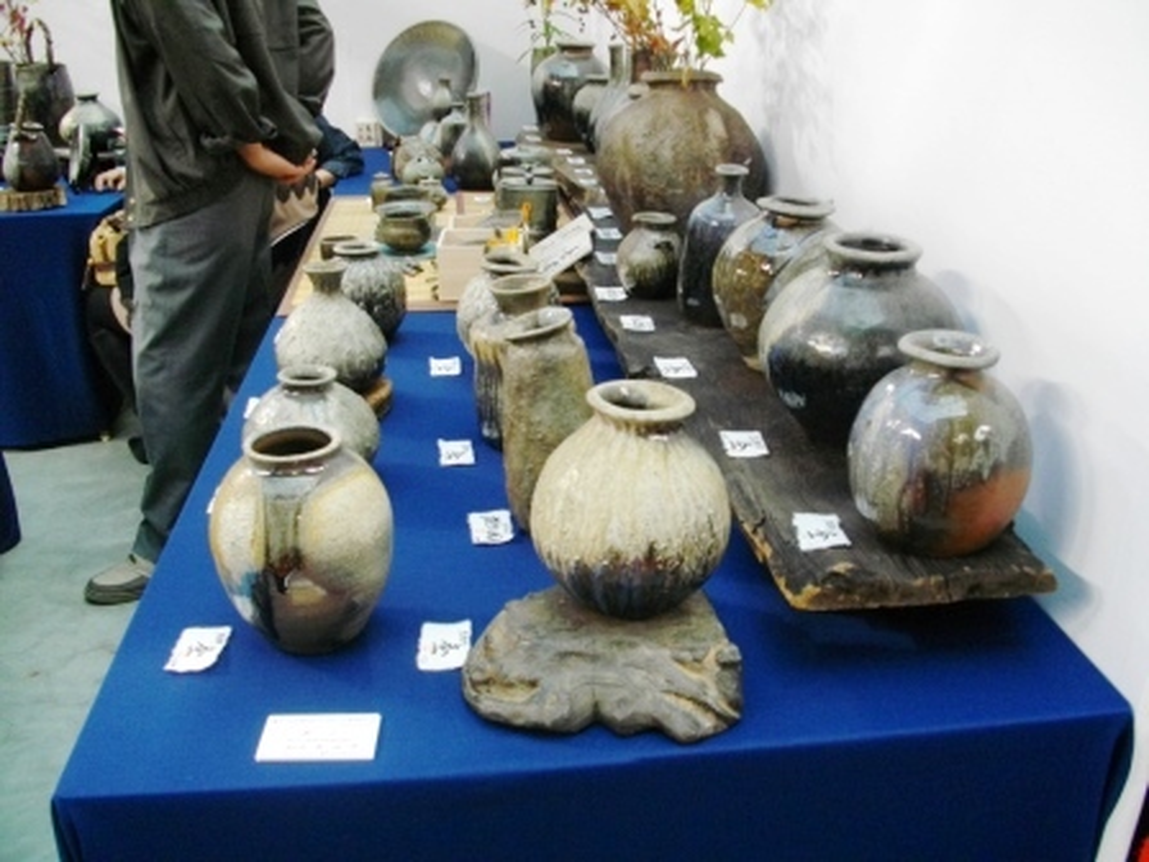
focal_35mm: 32
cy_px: 431
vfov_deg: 44.2
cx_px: 574
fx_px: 1062
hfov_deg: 56.8
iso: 215
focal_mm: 5.7
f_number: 2.9
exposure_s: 1/50
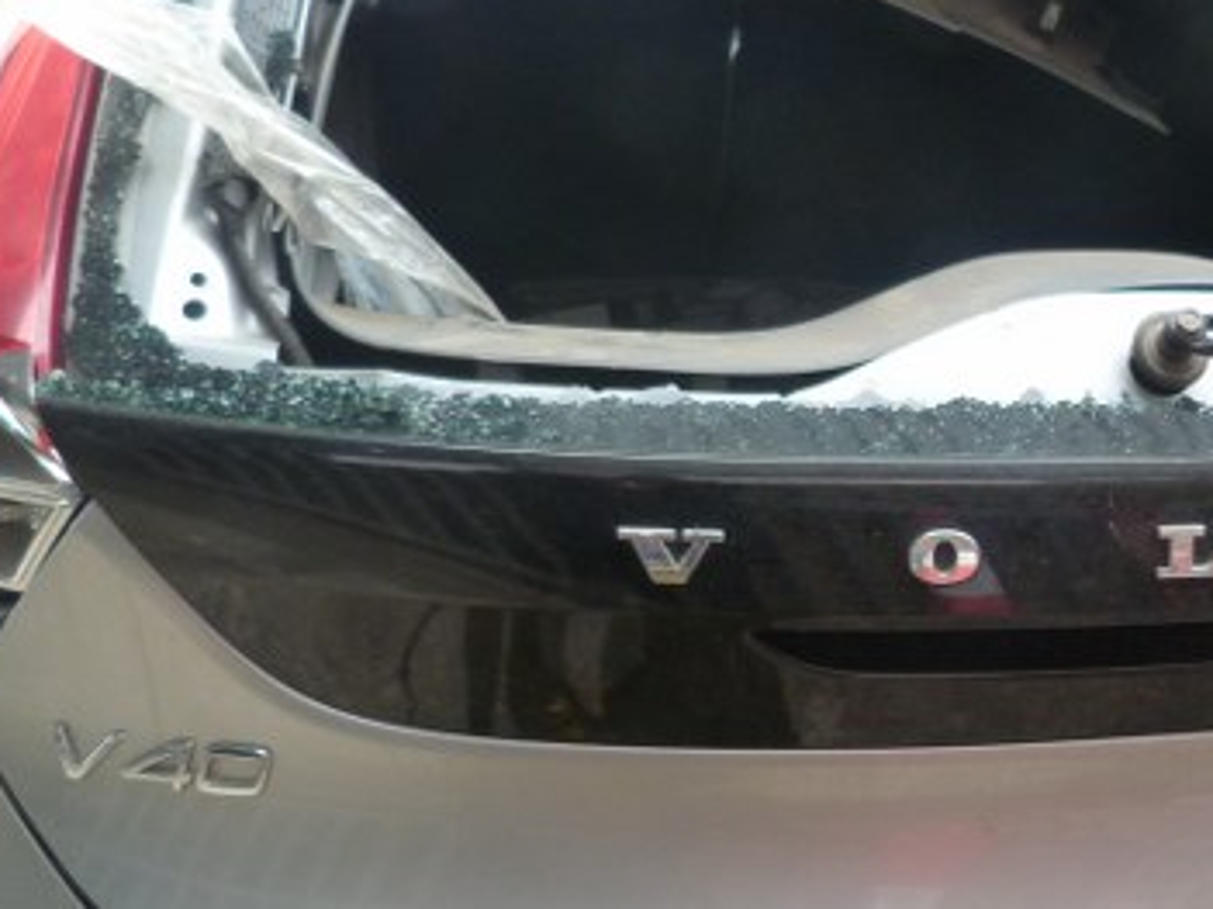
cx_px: 1054
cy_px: 577
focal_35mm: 57
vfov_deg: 25.6
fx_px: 1997
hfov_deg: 32.4
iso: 160
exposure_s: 1/60
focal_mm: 4.5
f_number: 2.8
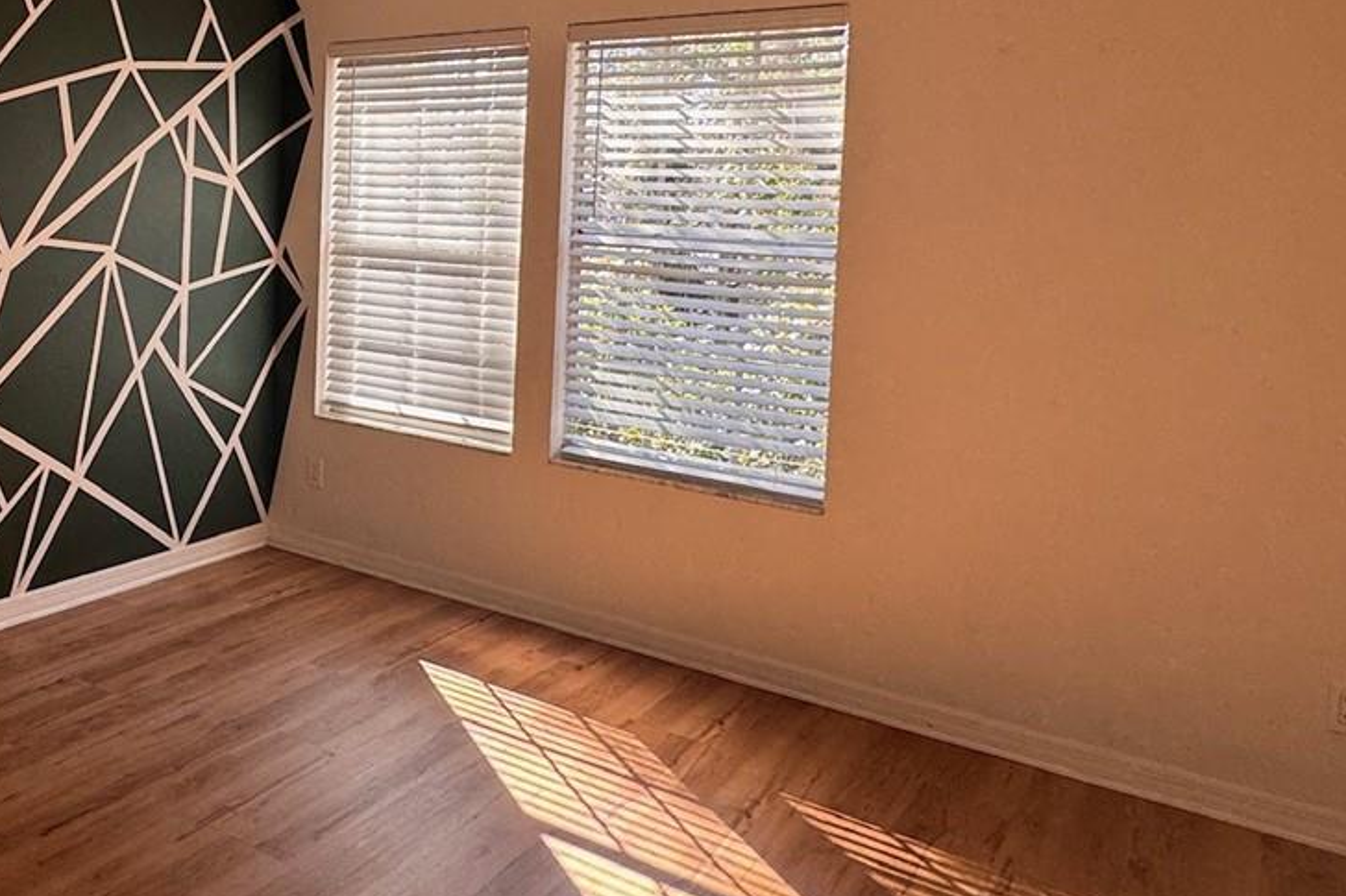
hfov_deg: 53.8
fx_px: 1196
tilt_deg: -3.7
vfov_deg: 40.1
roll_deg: -2.7
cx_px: 226
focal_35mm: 32
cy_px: 242
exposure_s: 1/99
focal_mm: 2.22
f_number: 2.2
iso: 80
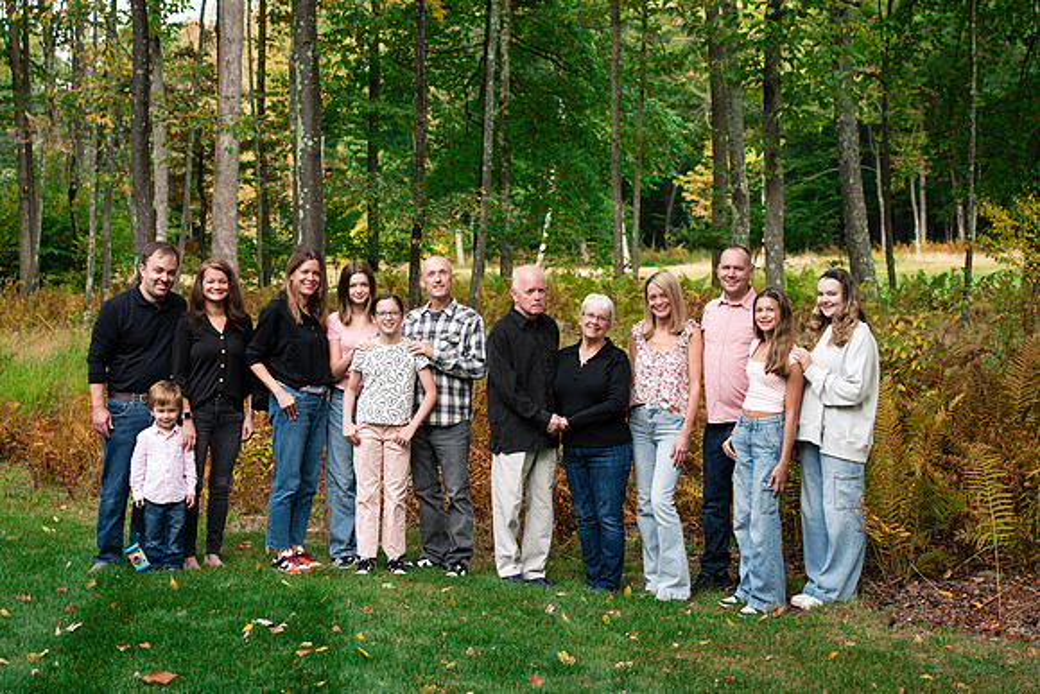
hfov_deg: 24.8
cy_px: 347
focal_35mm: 82
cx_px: 520
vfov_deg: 16.7
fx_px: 2369
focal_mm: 82
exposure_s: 1/250
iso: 640
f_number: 8
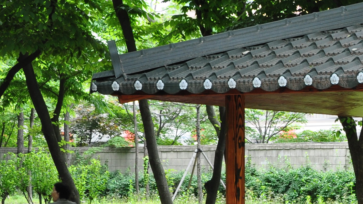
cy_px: 217
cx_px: 394
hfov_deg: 15.8
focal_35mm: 132
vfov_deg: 9.1
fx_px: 1270
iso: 320
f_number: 8
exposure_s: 1/50
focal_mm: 28
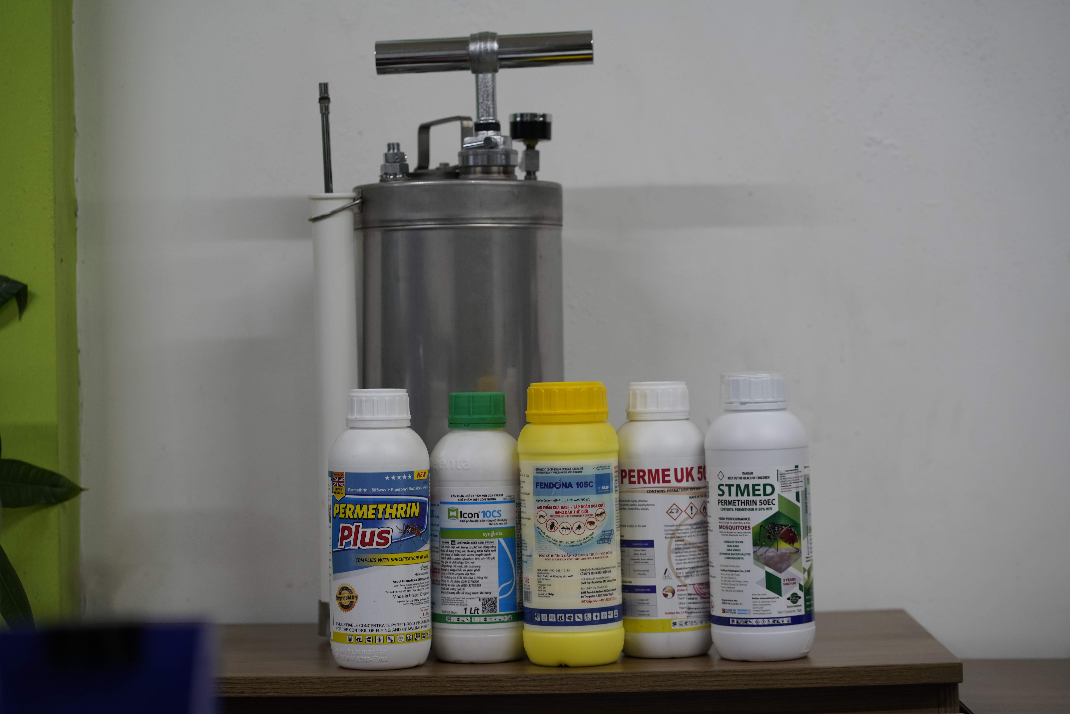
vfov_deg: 16.1
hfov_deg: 23.9
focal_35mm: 85
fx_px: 2527
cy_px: 357
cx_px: 535
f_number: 4
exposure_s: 1/160
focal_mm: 85
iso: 800
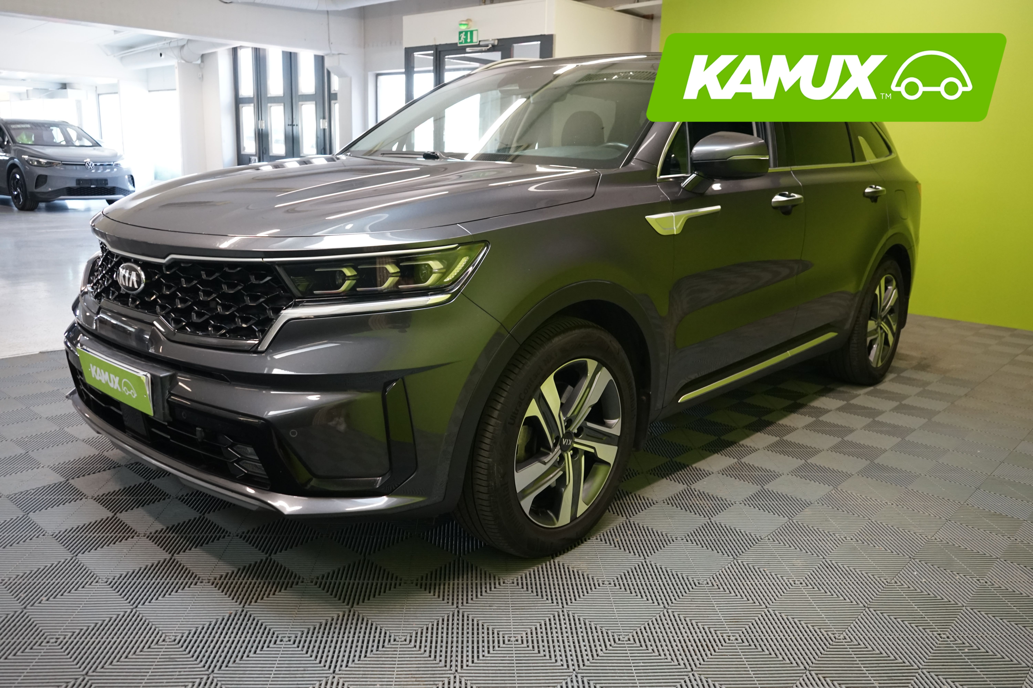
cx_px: 516
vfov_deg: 45.0
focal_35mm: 29
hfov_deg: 63.7
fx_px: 832
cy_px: 344
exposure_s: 1/30
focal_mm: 29
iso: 2000
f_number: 6.3
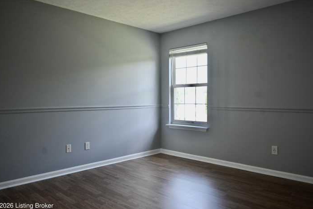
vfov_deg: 45.0
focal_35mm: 29
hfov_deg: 63.6
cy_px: 104
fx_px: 252
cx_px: 162
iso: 100
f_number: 5.6
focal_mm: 18
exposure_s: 1/25
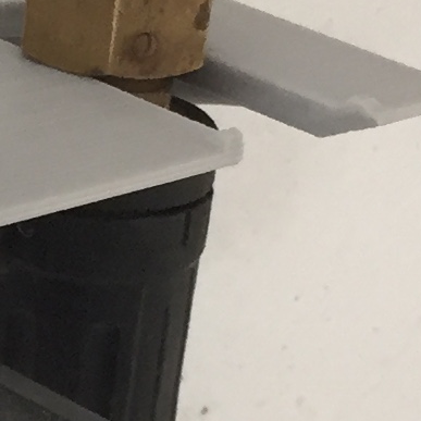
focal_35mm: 216
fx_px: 2972
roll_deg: -1.0
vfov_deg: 8.0
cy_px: 527
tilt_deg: -28.1
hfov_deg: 7.7
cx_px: -505
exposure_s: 1/33
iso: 80
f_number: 2.2
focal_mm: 4.15
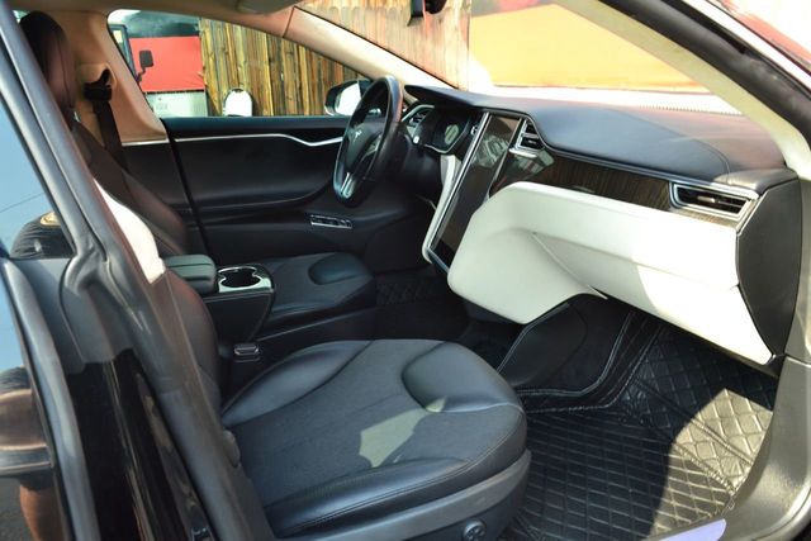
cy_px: 270
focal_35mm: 27
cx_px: 406
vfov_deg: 48.0
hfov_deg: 67.4
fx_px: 608
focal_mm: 18
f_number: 8
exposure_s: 1/80
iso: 400
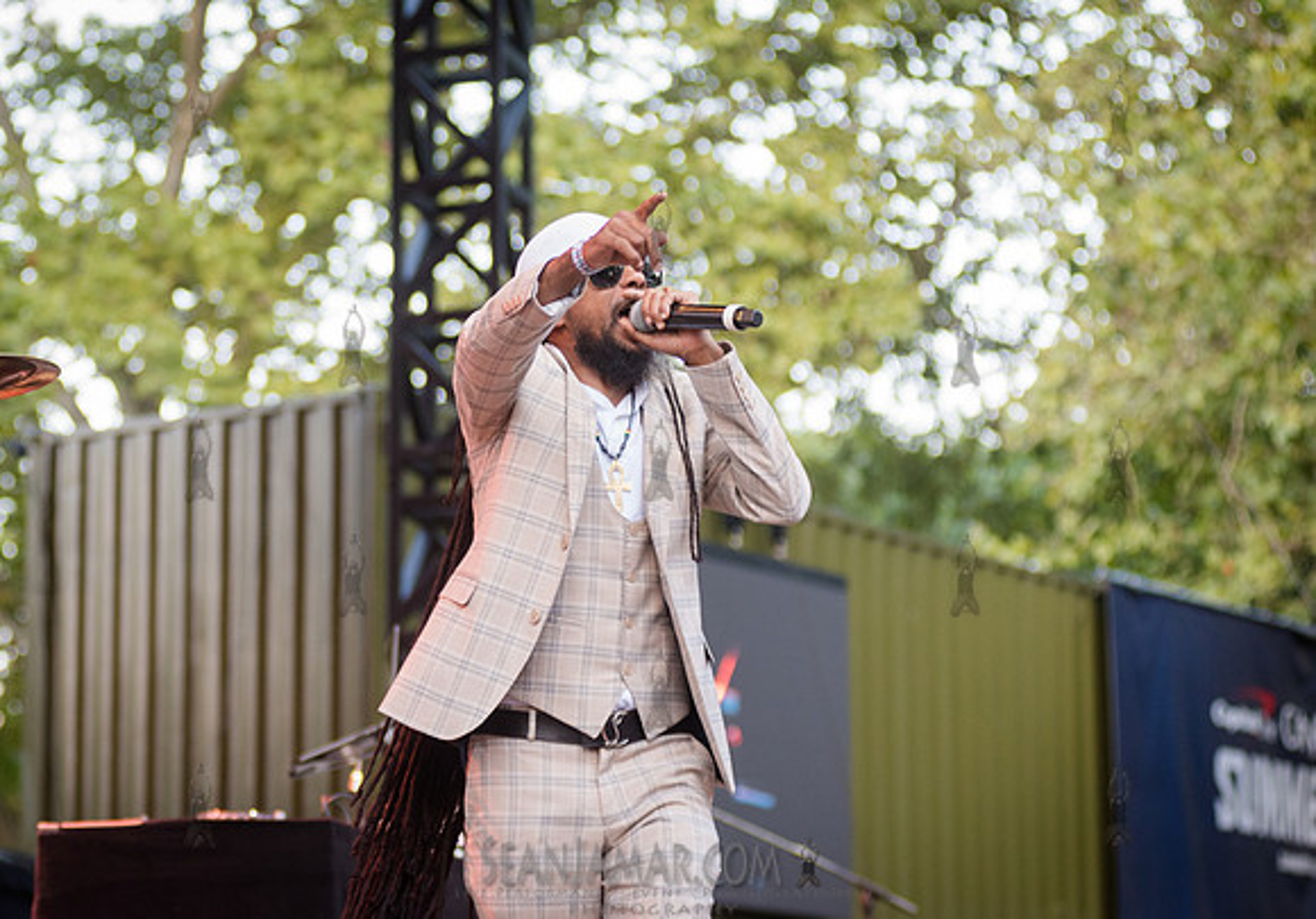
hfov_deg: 17.2
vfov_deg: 12.1
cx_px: 408
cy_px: 433
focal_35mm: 117
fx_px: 4344
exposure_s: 1/250
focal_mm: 80
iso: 1000
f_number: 3.2
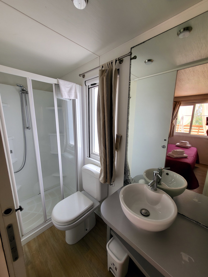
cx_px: 104
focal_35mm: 13
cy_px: 138
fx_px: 104
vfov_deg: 106.2
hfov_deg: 89.9
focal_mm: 1.74
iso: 32
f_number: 2.2
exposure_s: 1/50
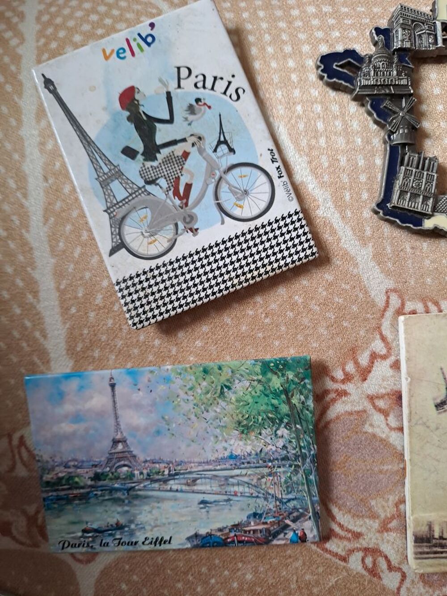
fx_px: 430
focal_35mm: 25
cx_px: 224
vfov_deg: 69.4
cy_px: 298
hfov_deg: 54.9
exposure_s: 1/60
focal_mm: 4.65
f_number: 1.8
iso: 100
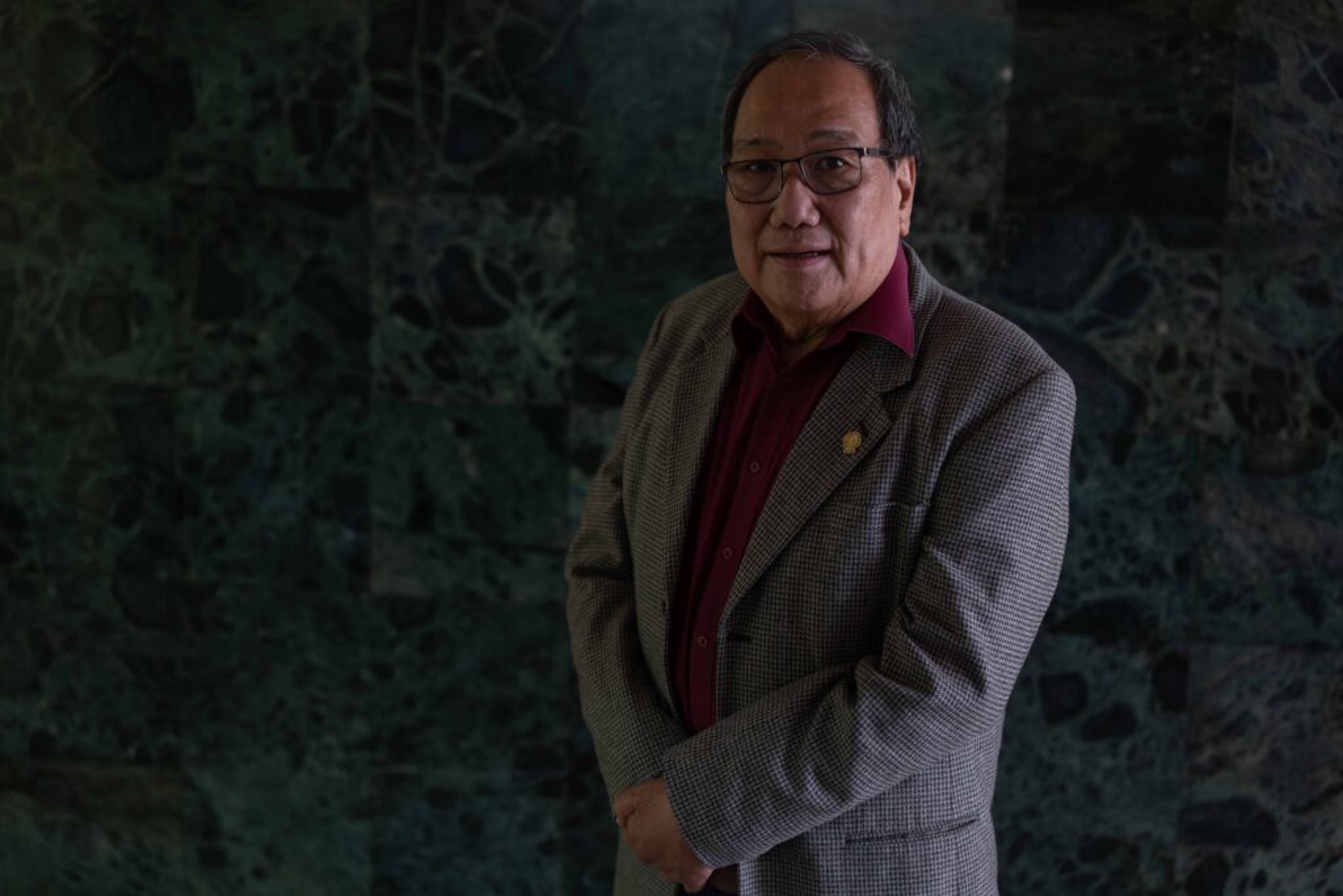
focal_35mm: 50
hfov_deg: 39.6
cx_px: 672
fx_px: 1865
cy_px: 448
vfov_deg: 27.0
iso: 200
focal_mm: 50
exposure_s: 1/100
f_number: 2
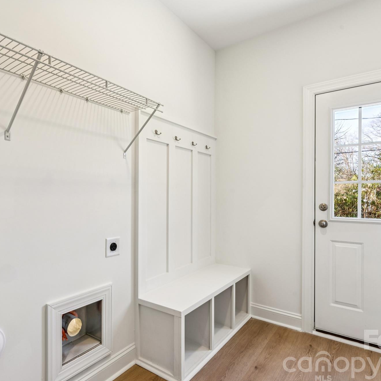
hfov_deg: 70.4
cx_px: 161
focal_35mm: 22
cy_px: 190
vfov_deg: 70.8
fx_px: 268
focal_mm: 16.4
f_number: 11
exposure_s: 1/6
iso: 100
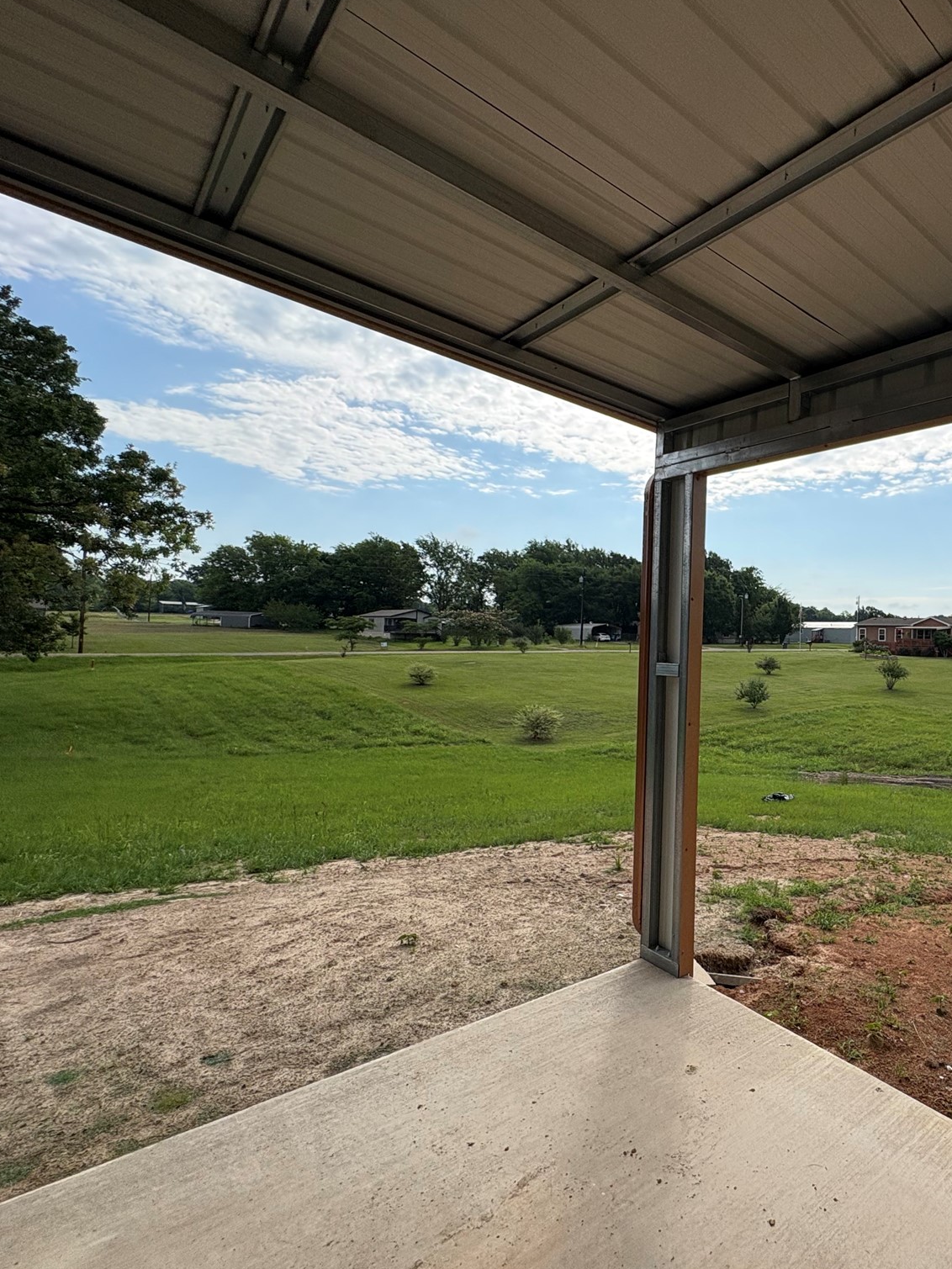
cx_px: 780
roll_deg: -1.3
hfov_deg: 62.1
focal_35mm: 19
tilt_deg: +0.3
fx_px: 697
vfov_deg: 84.7
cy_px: 627
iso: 50
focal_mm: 2.22
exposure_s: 1/3906
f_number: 2.2
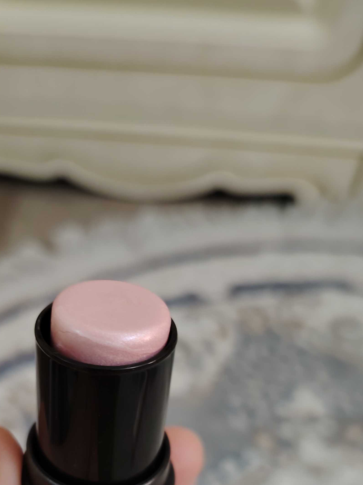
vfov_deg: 40.3
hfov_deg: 31.7
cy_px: 389
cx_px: 98
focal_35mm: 45
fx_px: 629
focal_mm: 5.25
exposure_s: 1/25
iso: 2528
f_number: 1.75
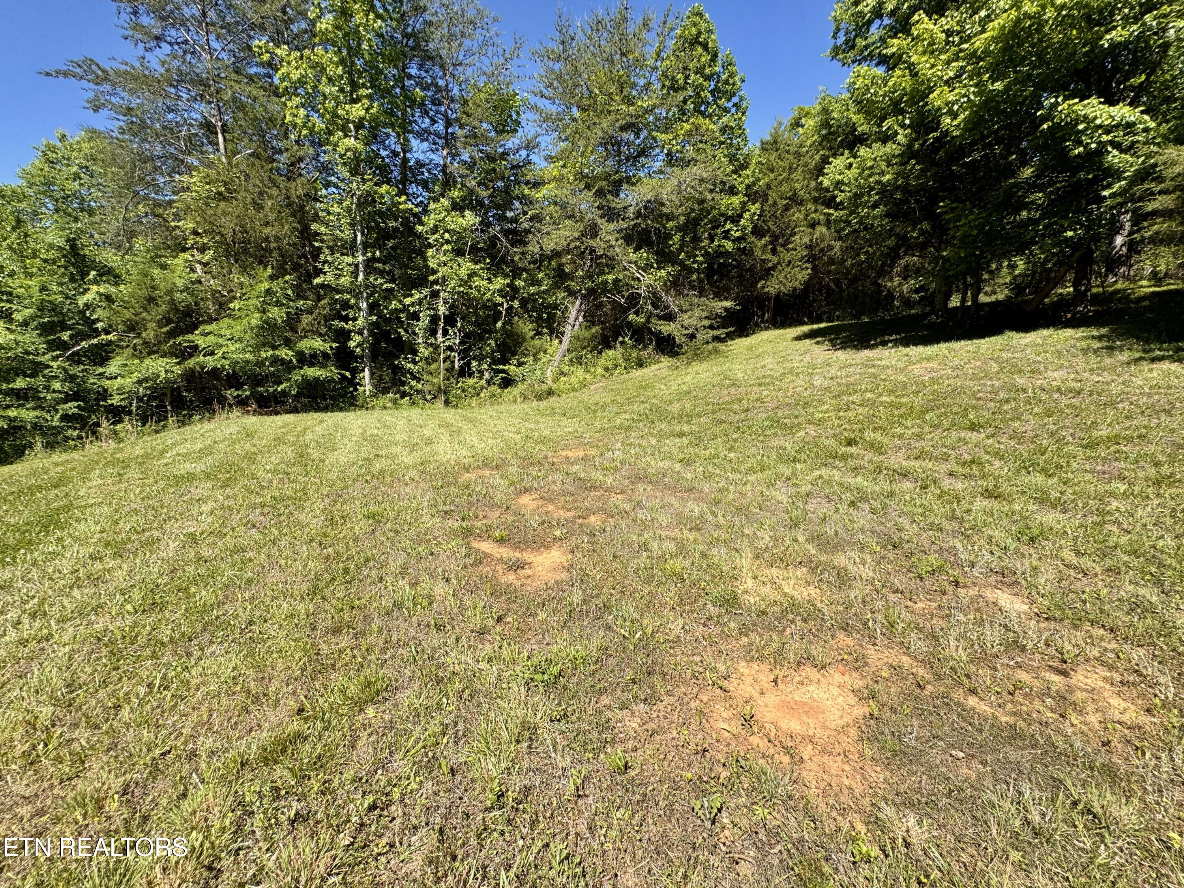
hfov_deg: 102.1
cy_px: 444
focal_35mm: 14
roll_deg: -0.8
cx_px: 592
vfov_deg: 85.7
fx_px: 479
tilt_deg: -8.1
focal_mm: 2.22
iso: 40
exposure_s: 1/1078
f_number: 2.2
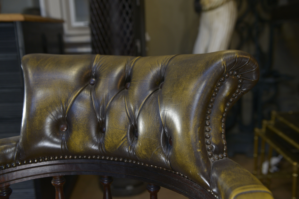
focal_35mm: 38
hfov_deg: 50.7
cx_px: 150
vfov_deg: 35.1
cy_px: 100
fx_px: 316
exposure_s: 1/50
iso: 500
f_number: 4
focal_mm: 38
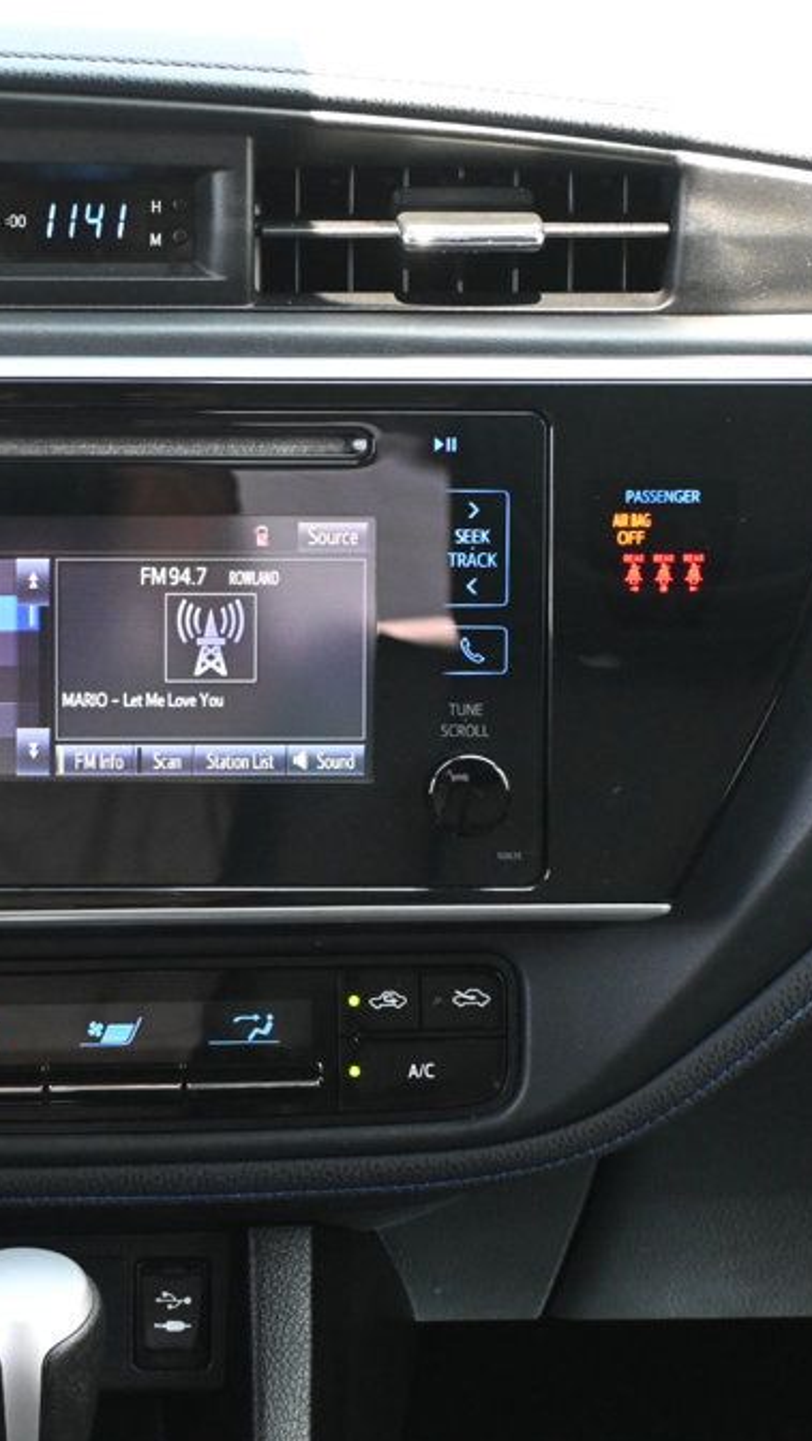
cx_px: 120
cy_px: 724
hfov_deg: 14.0
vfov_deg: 24.7
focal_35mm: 86
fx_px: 3289
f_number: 5.3
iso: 2800
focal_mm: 36
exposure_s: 1/125
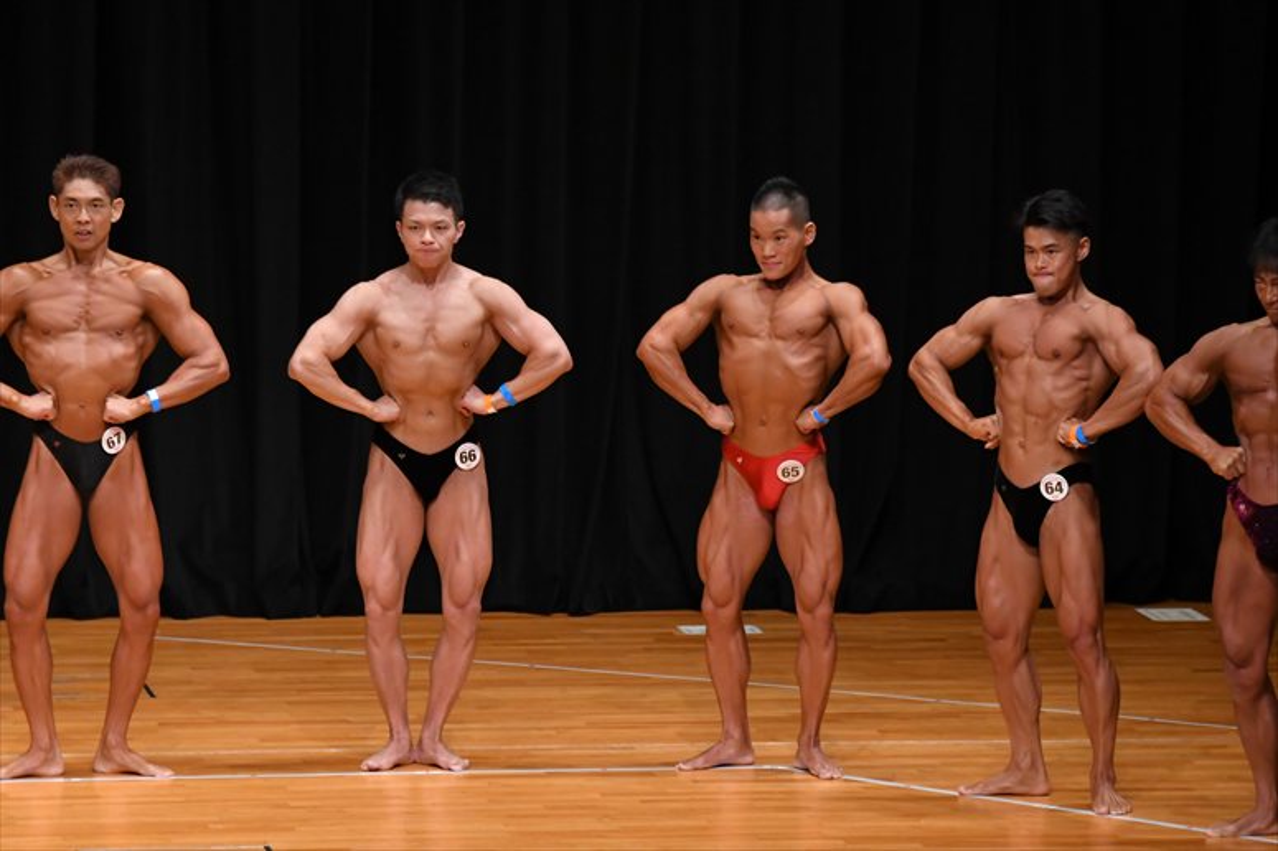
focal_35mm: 240
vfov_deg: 5.7
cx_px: 639
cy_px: 426
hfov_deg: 8.6
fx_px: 8516
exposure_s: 1/400
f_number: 5.6
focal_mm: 160
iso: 3200
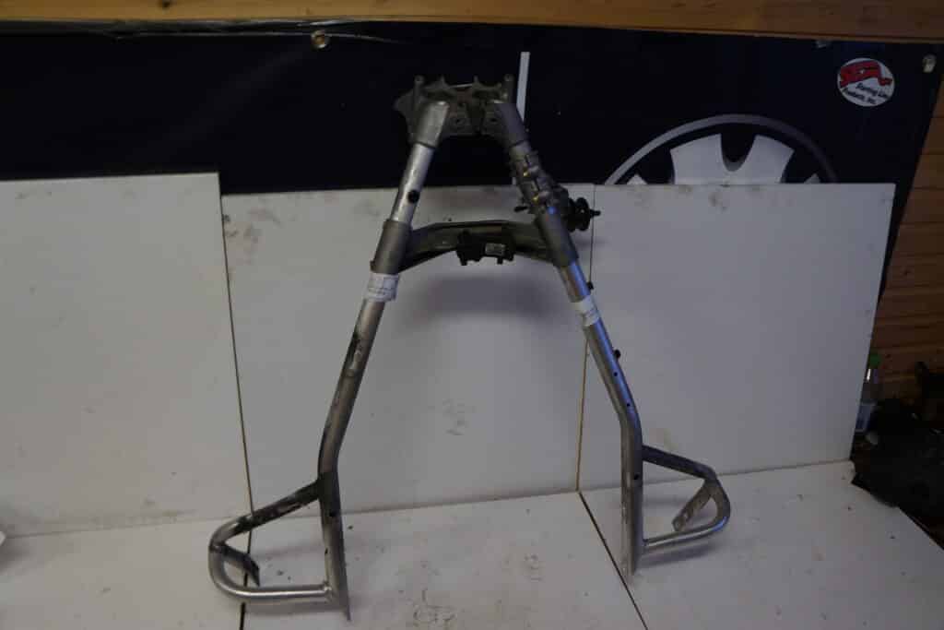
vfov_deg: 47.9
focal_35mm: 27
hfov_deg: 67.4
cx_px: 472
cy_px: 315
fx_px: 708
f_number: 4
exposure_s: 1/60
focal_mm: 18
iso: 800
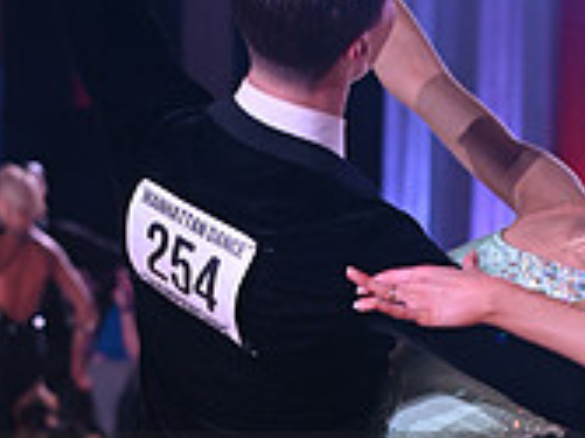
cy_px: 550
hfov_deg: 7.2
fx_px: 4627
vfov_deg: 5.4
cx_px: 422
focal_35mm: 274
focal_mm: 82
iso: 2000
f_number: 5
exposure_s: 1/250
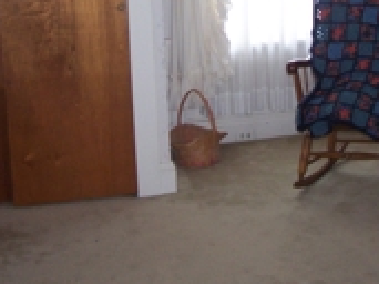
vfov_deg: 16.2
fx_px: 974
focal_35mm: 89
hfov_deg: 22.0
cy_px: -2
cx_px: 231
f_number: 2.8
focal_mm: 6.3
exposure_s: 1/60
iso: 140
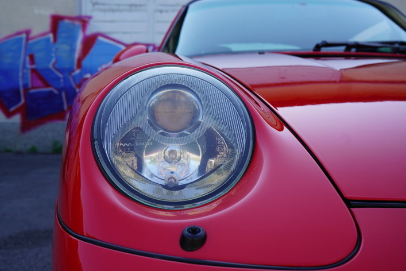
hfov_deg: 50.7
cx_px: 202
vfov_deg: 35.1
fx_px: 429
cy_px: 137
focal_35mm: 38
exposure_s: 1/100
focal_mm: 35
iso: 100
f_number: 6.3
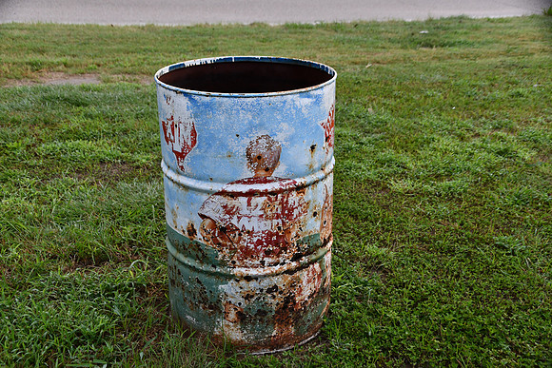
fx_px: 705
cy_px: 184
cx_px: 276
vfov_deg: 29.3
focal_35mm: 46
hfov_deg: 42.7
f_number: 5.6
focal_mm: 31
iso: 360
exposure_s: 1/250
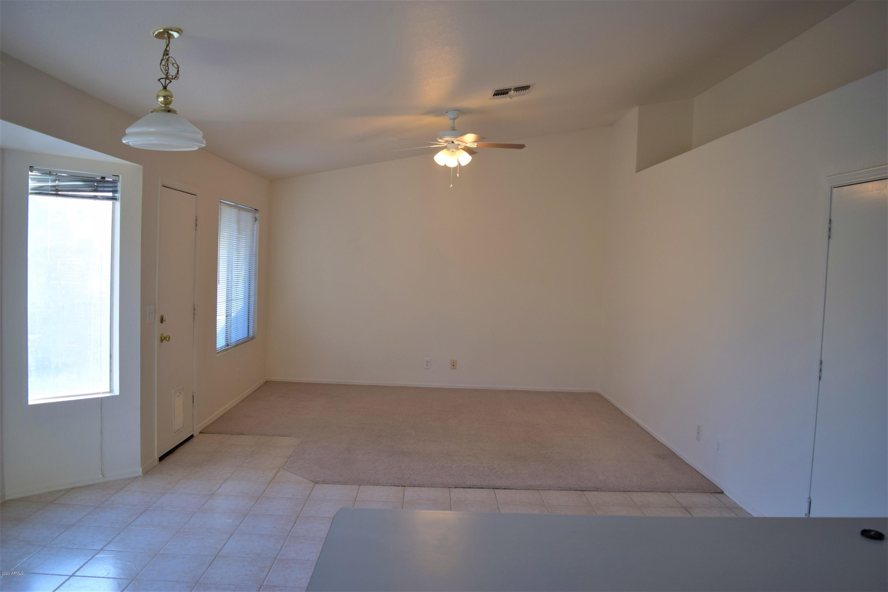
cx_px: 444
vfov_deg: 47.9
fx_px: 666
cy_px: 296
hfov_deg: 67.4
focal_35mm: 27
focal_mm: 18
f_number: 3.5
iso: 200
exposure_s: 1/125
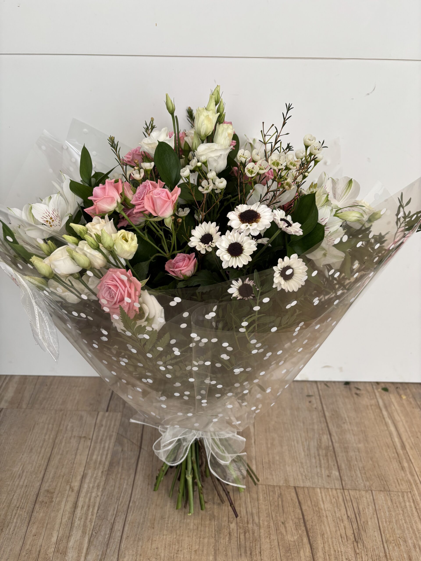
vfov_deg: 67.3
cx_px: 210
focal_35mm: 26
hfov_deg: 53.1
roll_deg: -1.7
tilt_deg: -34.9
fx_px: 422
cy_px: 280
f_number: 1.6
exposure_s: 1/100
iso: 100
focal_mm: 5.96
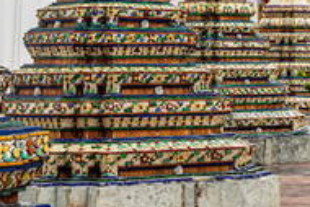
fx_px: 1413
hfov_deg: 12.2
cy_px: -46
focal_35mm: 164
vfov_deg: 8.3
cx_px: 372
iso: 400
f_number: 13
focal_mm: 48
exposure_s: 1/250
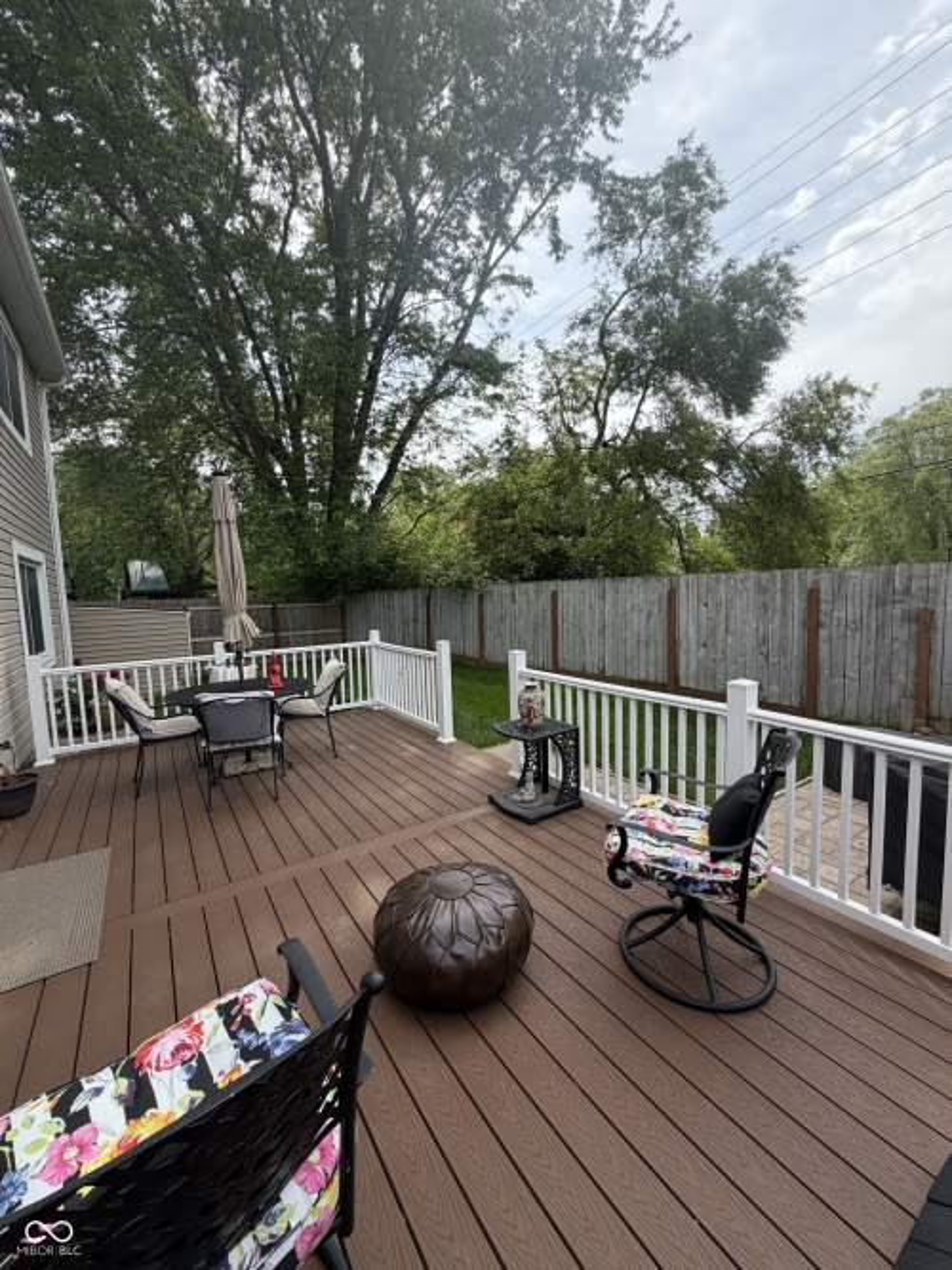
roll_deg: +2.0
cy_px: 635
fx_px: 514
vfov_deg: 102.1
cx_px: 476
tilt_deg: -4.5
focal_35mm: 14
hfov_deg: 85.7
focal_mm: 2.22
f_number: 2.2
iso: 40
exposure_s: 1/694
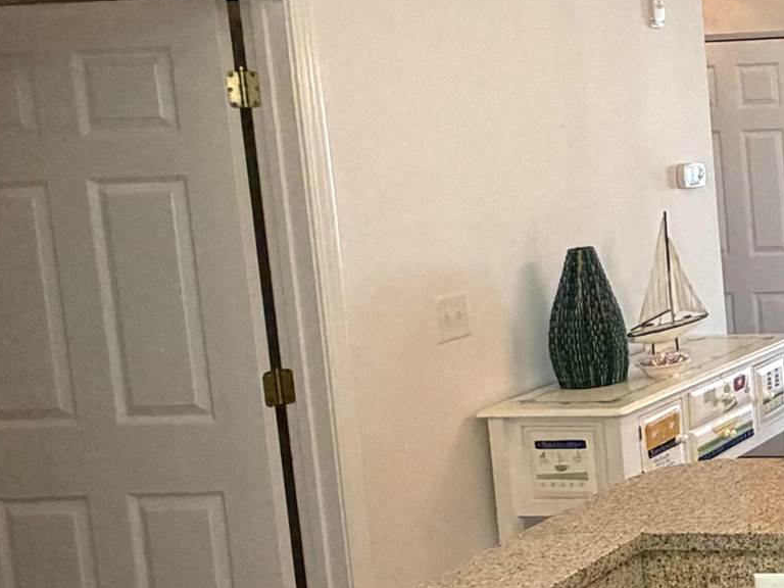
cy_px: 205
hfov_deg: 24.6
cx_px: 1236
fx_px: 1268
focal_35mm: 56
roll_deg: +2.3
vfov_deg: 26.0
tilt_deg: -5.5
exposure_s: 1/60
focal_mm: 2.22
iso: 200
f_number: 2.2
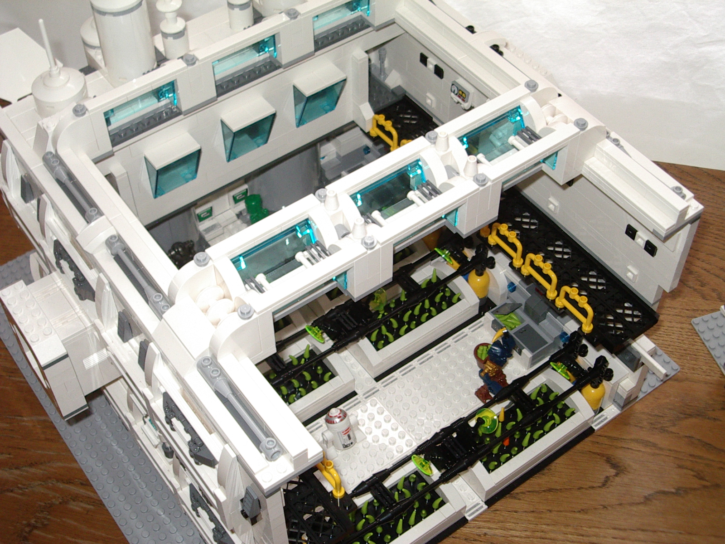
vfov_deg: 28.0
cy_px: 272
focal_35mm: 52
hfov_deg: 36.8
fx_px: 1089
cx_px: 362
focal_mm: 7.8
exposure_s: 1/60
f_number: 3
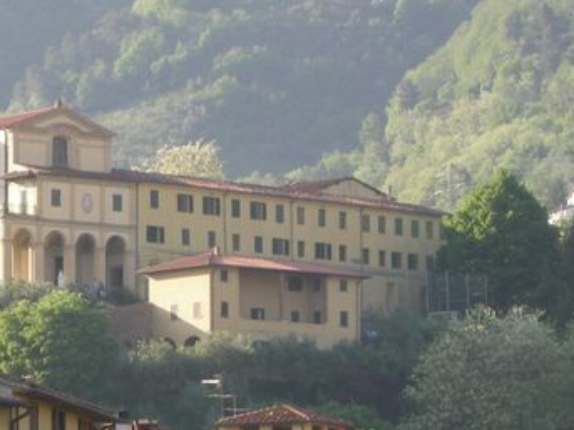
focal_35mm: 376
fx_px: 6233
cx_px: 171
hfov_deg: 5.3
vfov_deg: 4.0
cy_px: 251
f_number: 5.3
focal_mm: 26.3
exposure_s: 1/88
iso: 64
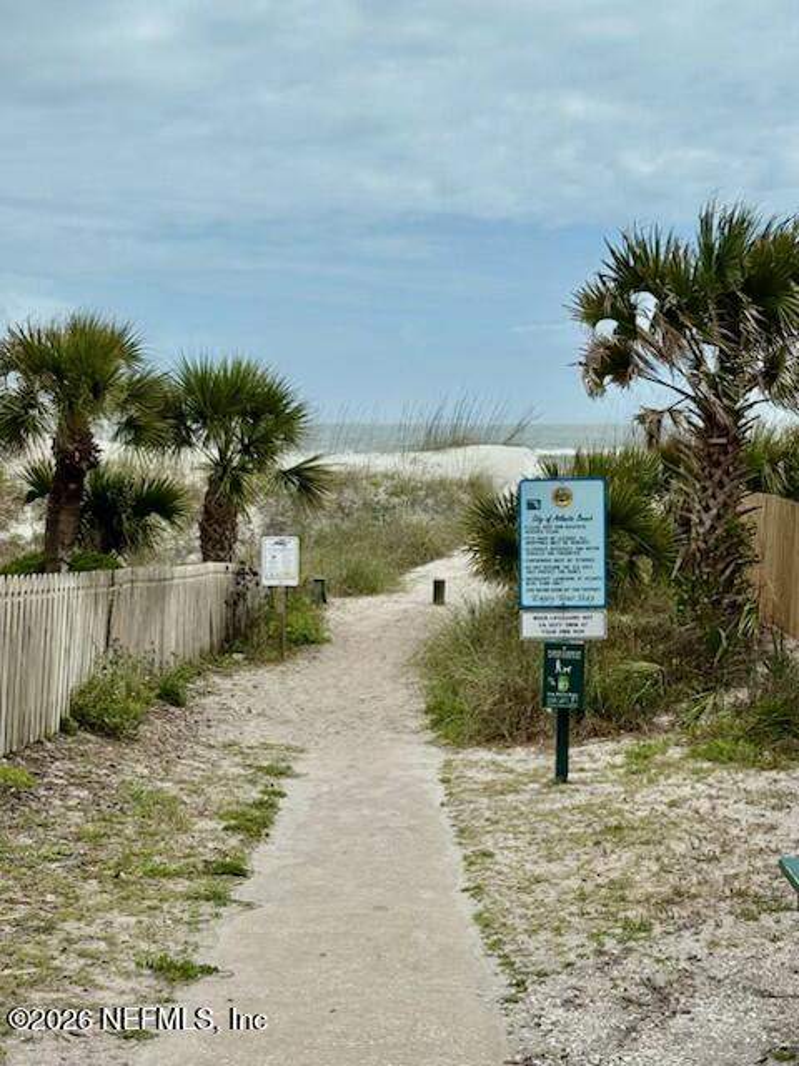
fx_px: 1600
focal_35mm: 52
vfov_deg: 36.8
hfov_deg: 28.0
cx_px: 400
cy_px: 533
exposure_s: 1/4630
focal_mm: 5.96
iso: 32
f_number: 1.6
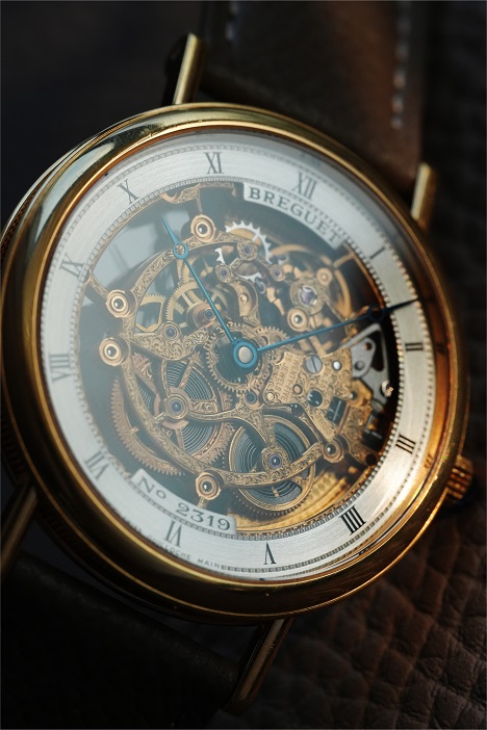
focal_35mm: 105
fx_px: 2130
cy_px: 365
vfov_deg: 19.5
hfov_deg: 13.0
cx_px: 244
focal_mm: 105
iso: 3200
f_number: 9
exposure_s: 1/250
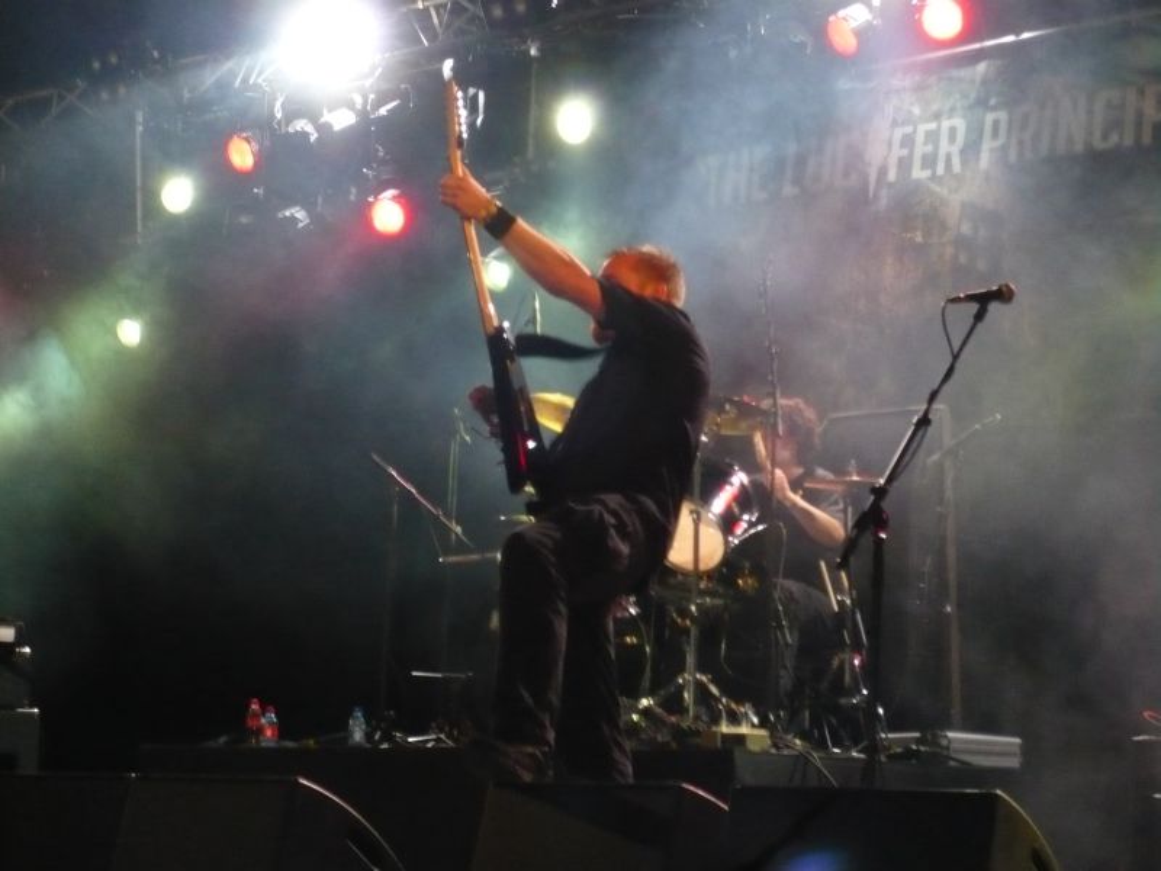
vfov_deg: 14.8
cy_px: 436
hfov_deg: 19.6
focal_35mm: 100
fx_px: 3354
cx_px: 580
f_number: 5.6
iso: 400
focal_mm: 16.4
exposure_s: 1/30
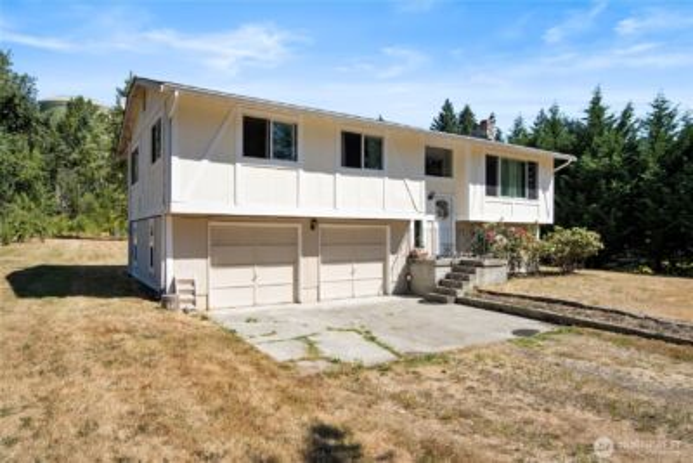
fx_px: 443
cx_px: 346
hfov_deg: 76.1
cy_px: 232
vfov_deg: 55.1
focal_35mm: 23
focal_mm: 15
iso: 160
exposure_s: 1/105
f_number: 8
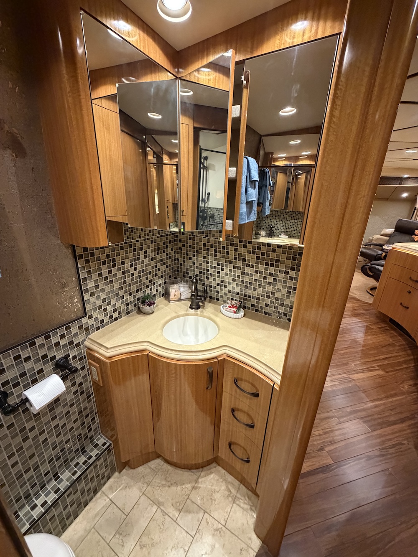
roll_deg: -2.0
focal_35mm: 14
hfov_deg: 85.7
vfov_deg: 102.1
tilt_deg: -20.5
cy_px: 278
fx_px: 225
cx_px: 209
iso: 1000
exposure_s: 1/53
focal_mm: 2.22
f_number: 2.2
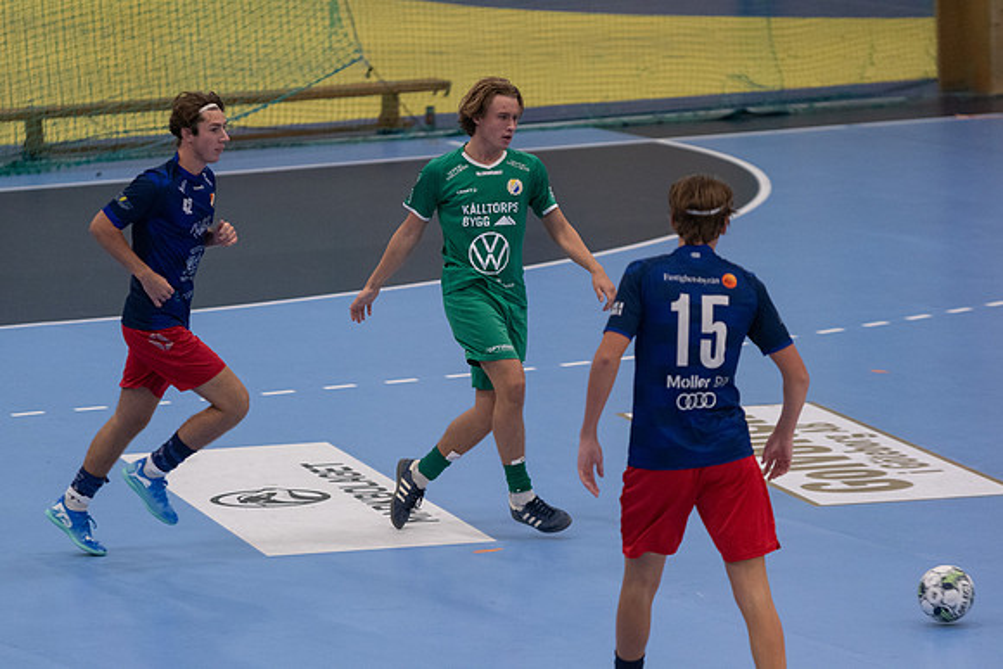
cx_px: 502
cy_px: 334
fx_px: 7733
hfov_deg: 7.4
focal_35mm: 278
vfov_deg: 5.0
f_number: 3.2
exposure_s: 1/640
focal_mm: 185
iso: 1800
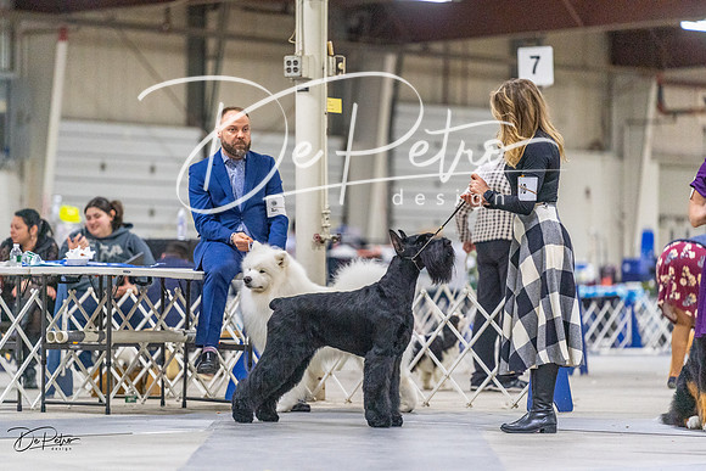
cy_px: 236
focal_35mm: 197
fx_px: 3864
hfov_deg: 10.4
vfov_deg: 7.0
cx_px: 353
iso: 6400
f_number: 3.2
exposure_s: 1/320
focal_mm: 197
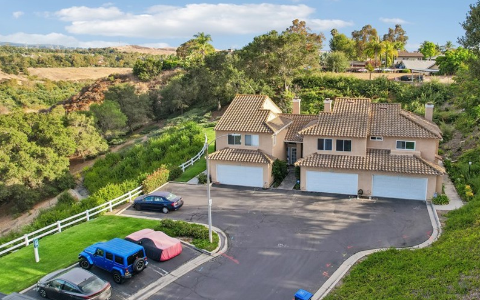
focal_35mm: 29
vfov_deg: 43.1
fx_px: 379
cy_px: 136
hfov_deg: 63.7
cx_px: 299
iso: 100
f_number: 2.8
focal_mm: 8.4
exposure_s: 1/730
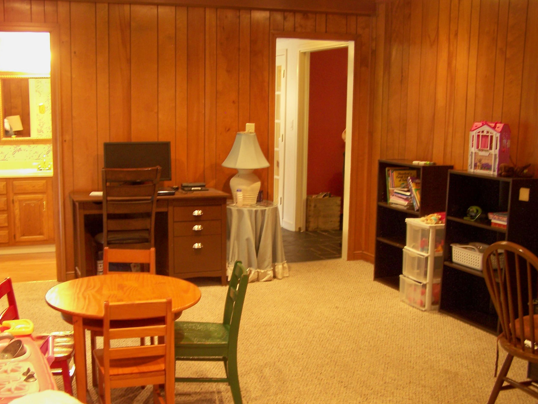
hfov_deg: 42.0
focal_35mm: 45
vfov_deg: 32.2
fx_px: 699
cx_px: 246
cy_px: 212
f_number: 2.8
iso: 64
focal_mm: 6.3
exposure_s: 1/2
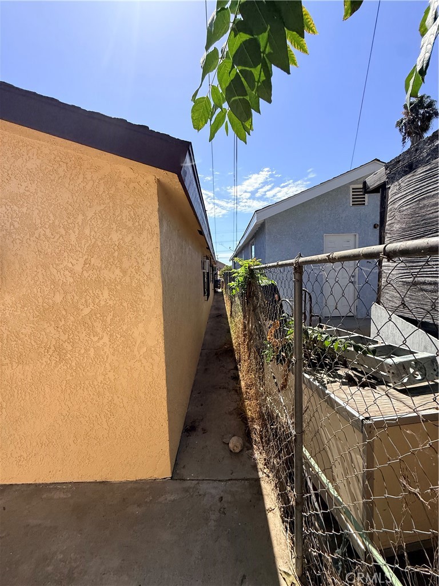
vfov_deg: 102.1
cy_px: 293
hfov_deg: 85.7
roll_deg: +1.2
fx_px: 237
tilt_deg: -3.7
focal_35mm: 14
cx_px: 220
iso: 64
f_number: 2.2
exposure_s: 1/2237
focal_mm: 2.22
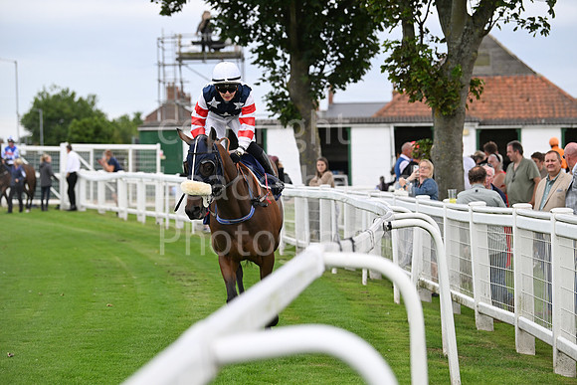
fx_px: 1924
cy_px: 192
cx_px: 288
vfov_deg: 11.4
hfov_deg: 17.1
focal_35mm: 120
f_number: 4
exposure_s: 1/3200
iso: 1250
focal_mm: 120
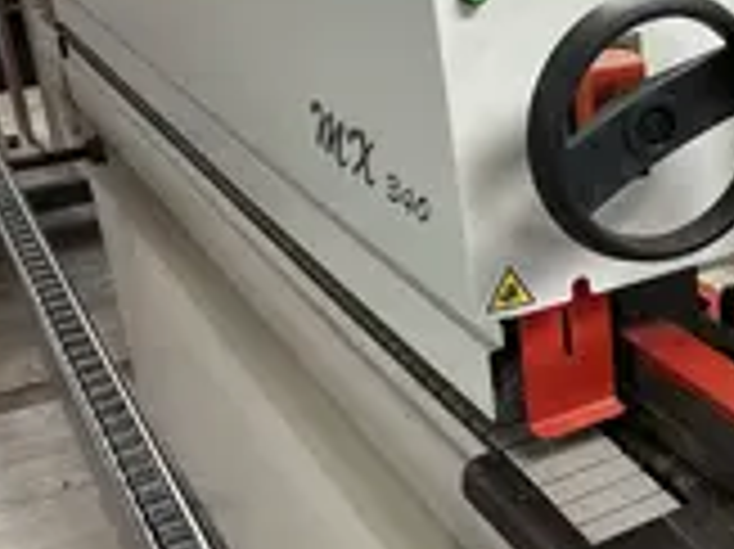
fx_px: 1250
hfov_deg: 28.8
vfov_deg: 24.8
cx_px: 856
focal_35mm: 59
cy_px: 248
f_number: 1.8
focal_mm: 6.9
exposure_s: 1/60
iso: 125
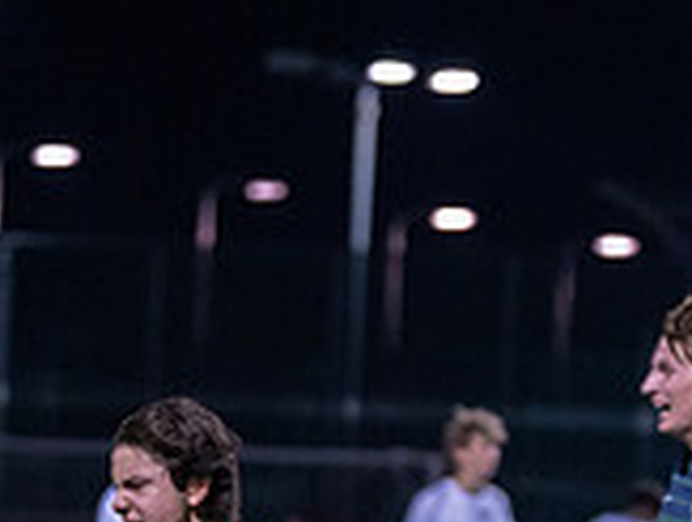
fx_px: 7253
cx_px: 382
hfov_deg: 5.5
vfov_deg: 4.1
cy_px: 783
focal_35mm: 362
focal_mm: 106
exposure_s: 1/1000
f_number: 2.8
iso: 3200
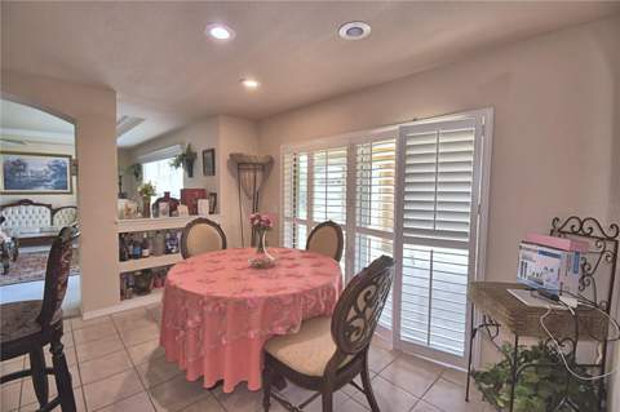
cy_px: 206
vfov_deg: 77.2
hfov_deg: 100.4
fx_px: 258
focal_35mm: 15
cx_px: 310
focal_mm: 10
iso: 200
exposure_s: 1/50
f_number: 4.5
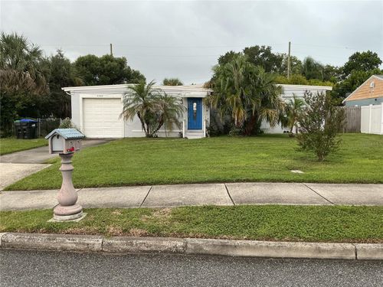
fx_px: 321
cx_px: 192
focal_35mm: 29
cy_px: 144
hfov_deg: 61.7
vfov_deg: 48.2
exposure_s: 1/120
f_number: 1.8
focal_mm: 3
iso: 40
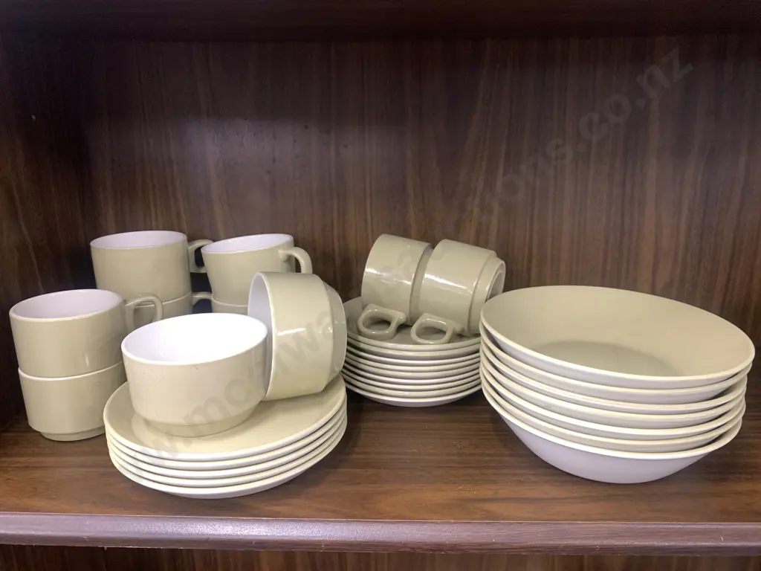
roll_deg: +0.3
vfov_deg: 53.1
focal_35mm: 26
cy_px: 286
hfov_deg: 67.3
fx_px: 572
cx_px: 380
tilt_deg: -16.6
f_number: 1.8
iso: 200
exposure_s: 1/50
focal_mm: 4.25
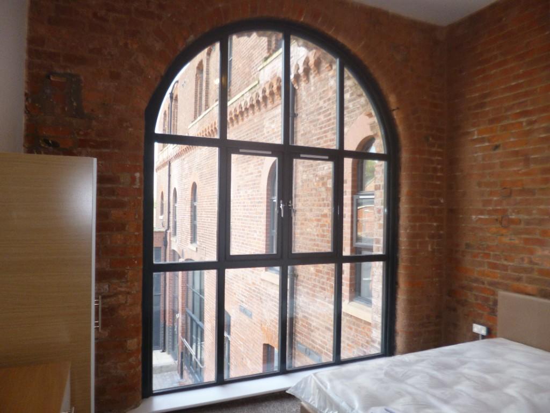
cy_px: 206
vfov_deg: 56.8
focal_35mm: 24
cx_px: 275
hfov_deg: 71.6
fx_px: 381
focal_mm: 4.3
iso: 100
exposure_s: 1/100
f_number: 2.5
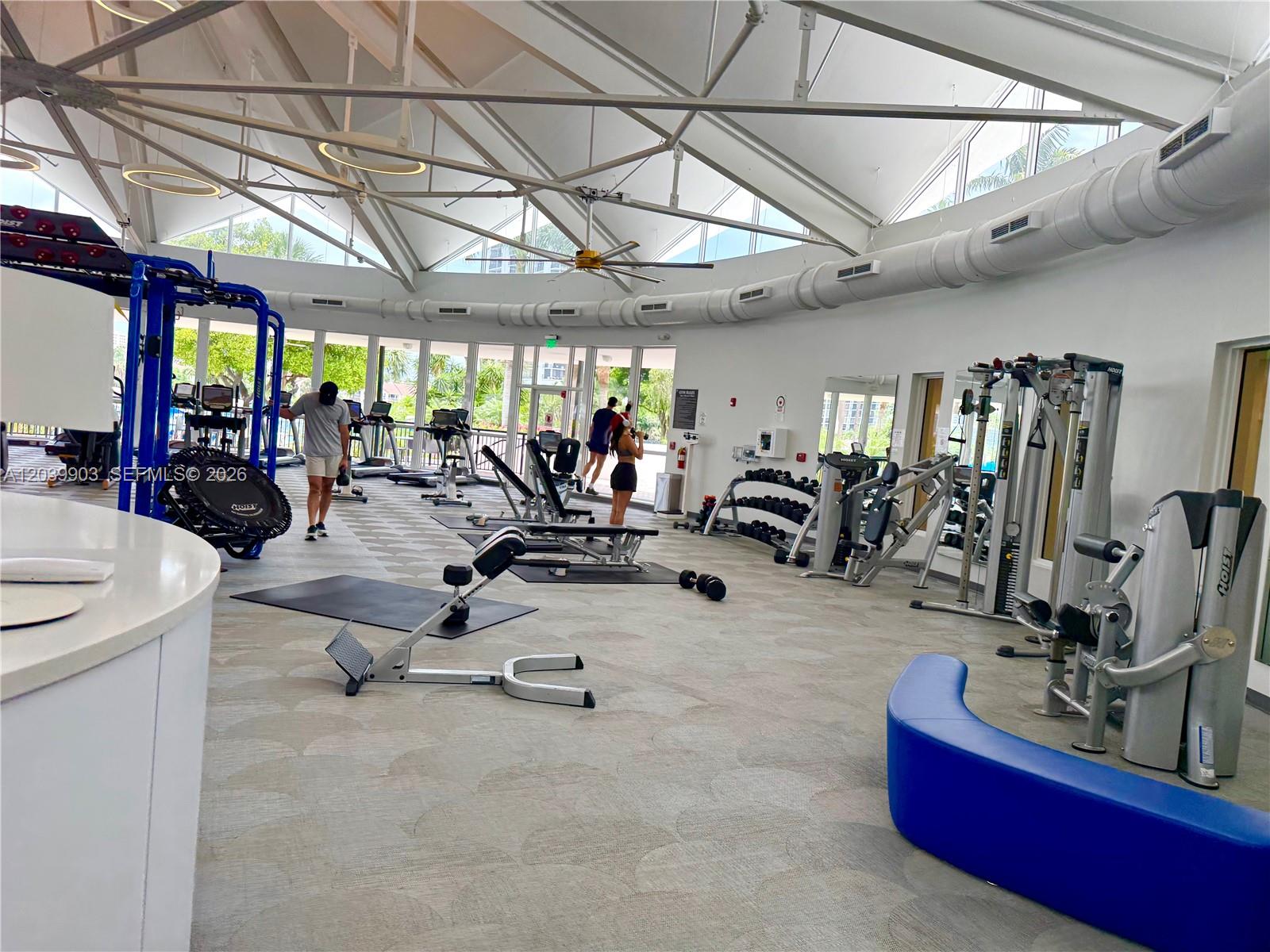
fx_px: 881
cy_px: 476
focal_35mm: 24
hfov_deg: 71.6
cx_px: 635
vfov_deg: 56.8
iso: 100
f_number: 1.78
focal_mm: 6.76
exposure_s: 1/459
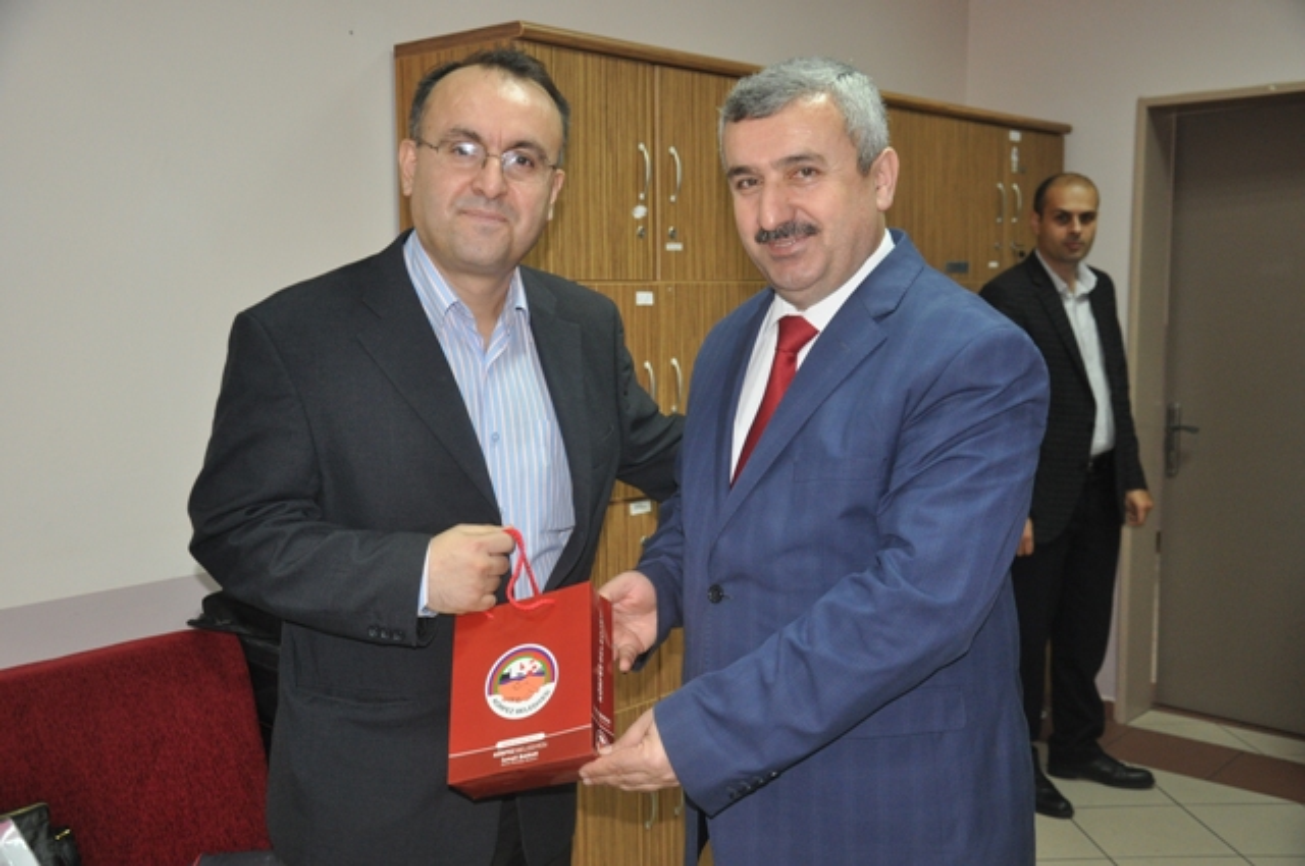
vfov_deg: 35.4
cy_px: 433
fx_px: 1358
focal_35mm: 38
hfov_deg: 51.3
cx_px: 652
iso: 800
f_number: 4
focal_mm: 25
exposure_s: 1/60
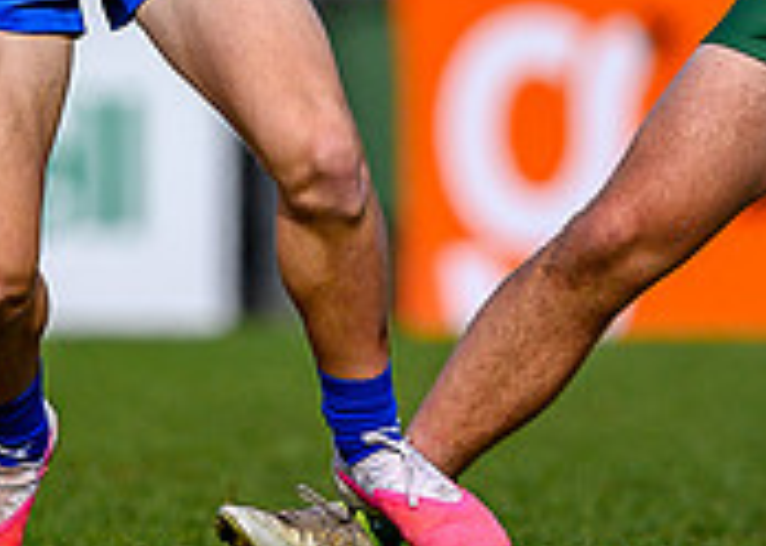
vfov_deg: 0.5
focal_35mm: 3018
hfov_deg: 0.7
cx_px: 146
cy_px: -228
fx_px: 65606
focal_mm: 500
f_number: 4
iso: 160
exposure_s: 1/1600
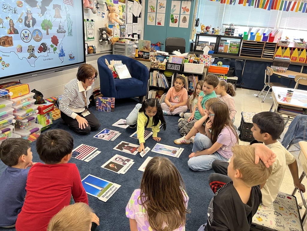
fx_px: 231
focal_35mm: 26
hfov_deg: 67.3
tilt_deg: -22.5
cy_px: 116
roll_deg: -4.2
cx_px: 154
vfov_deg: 53.1
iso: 125
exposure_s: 1/60
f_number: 1.6
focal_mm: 5.1
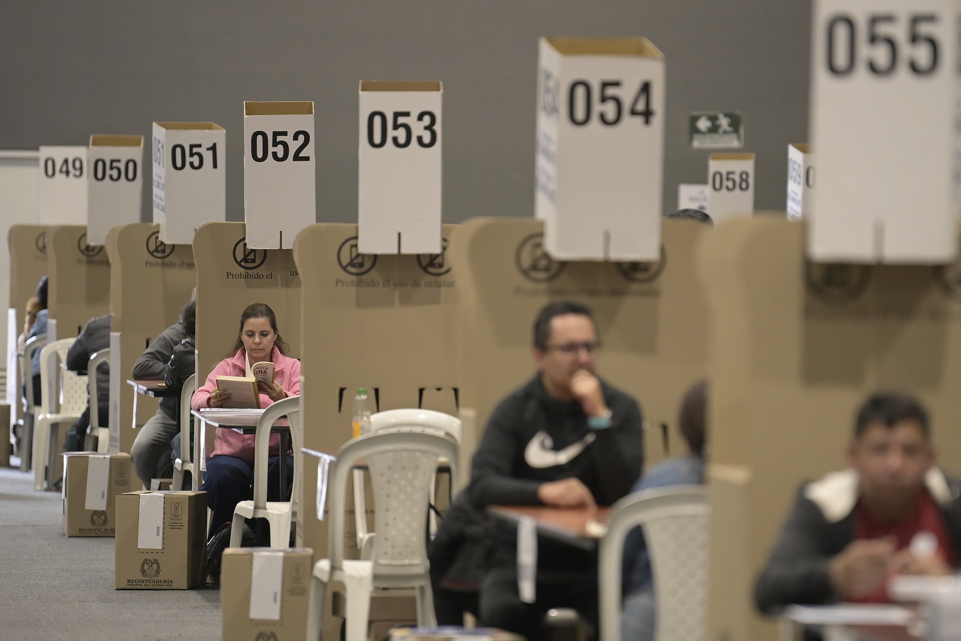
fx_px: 7794
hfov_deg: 7.1
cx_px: 587
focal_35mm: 292
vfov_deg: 4.7
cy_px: 356
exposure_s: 1/640
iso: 4000
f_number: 2.8
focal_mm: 200
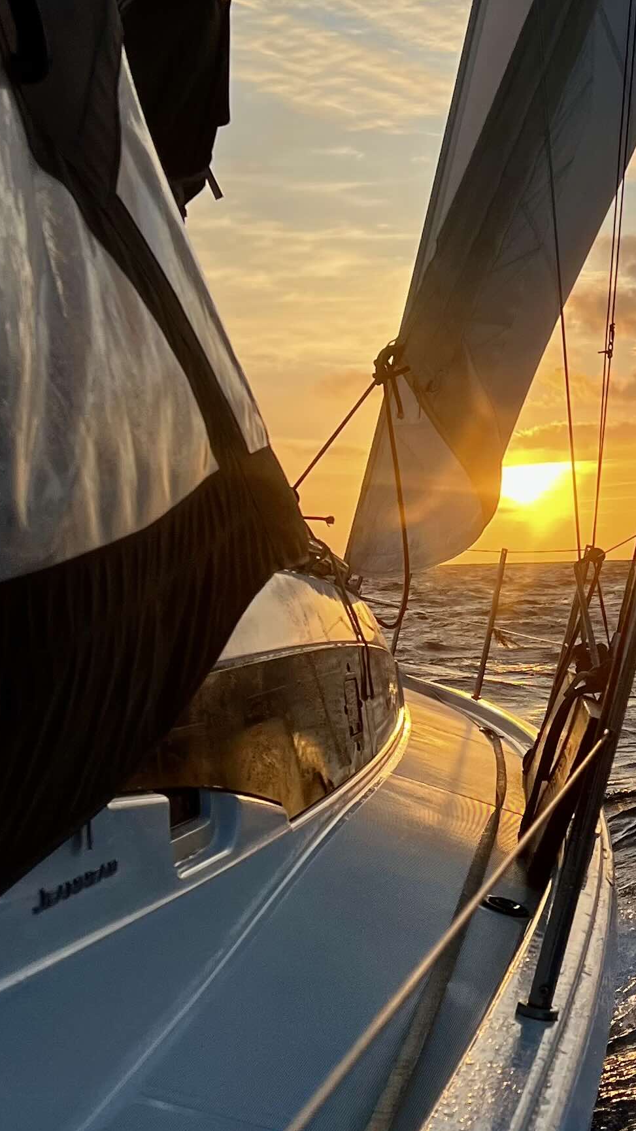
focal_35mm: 66
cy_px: 511
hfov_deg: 17.0
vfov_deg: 31.9
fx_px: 1979
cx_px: 874
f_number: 1.5
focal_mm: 5.7
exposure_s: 1/2045
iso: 50
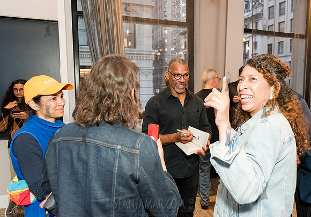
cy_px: 110
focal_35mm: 28
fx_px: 246
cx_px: 175
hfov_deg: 64.5
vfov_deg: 47.6
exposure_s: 1/250
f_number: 4
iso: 6400
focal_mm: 24
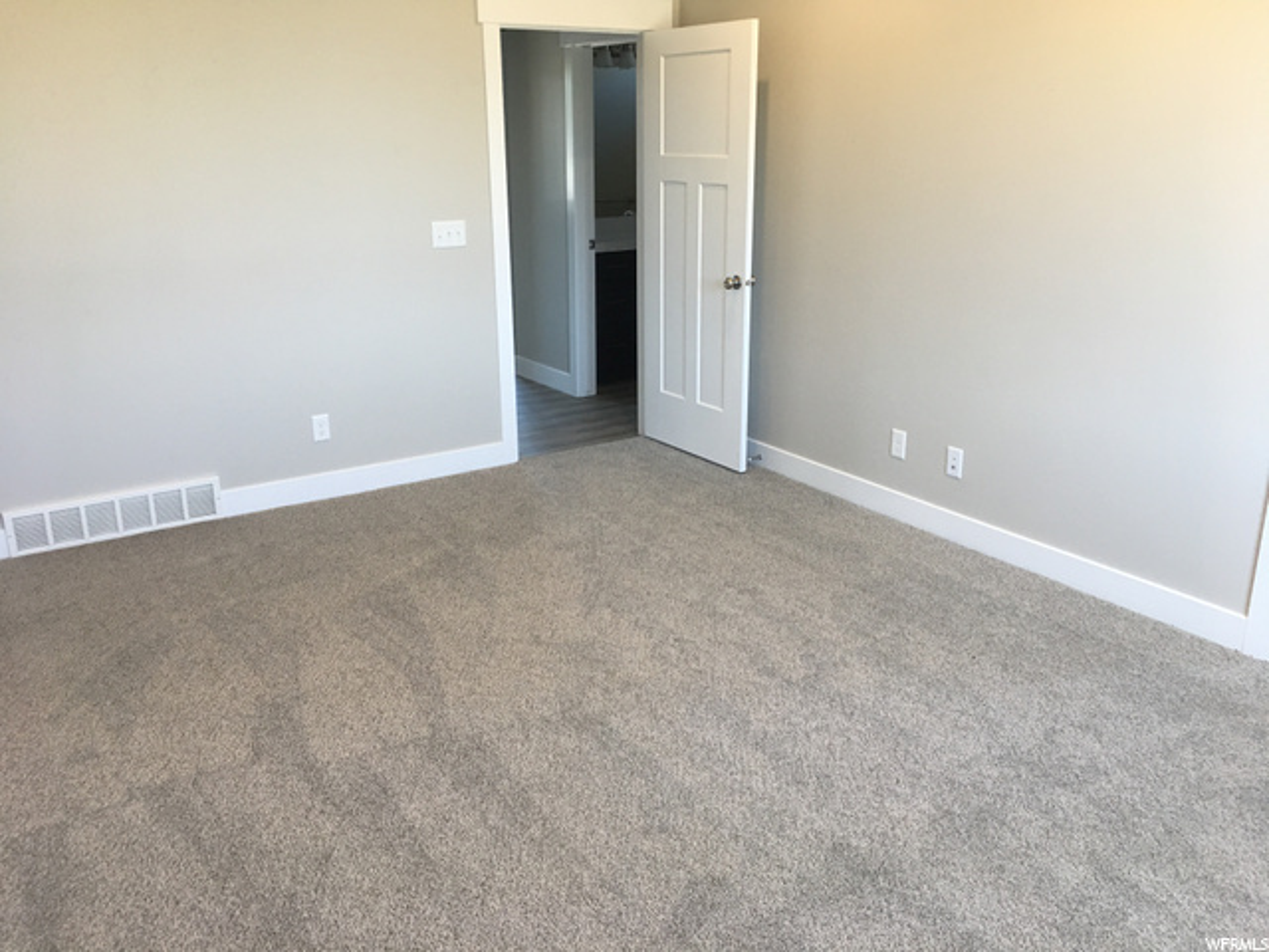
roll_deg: +0.2
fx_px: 1063
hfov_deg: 61.7
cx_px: 634
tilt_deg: -16.1
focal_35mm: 29
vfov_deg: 48.2
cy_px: 476
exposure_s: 1/30
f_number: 2.2
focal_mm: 4.15
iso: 40
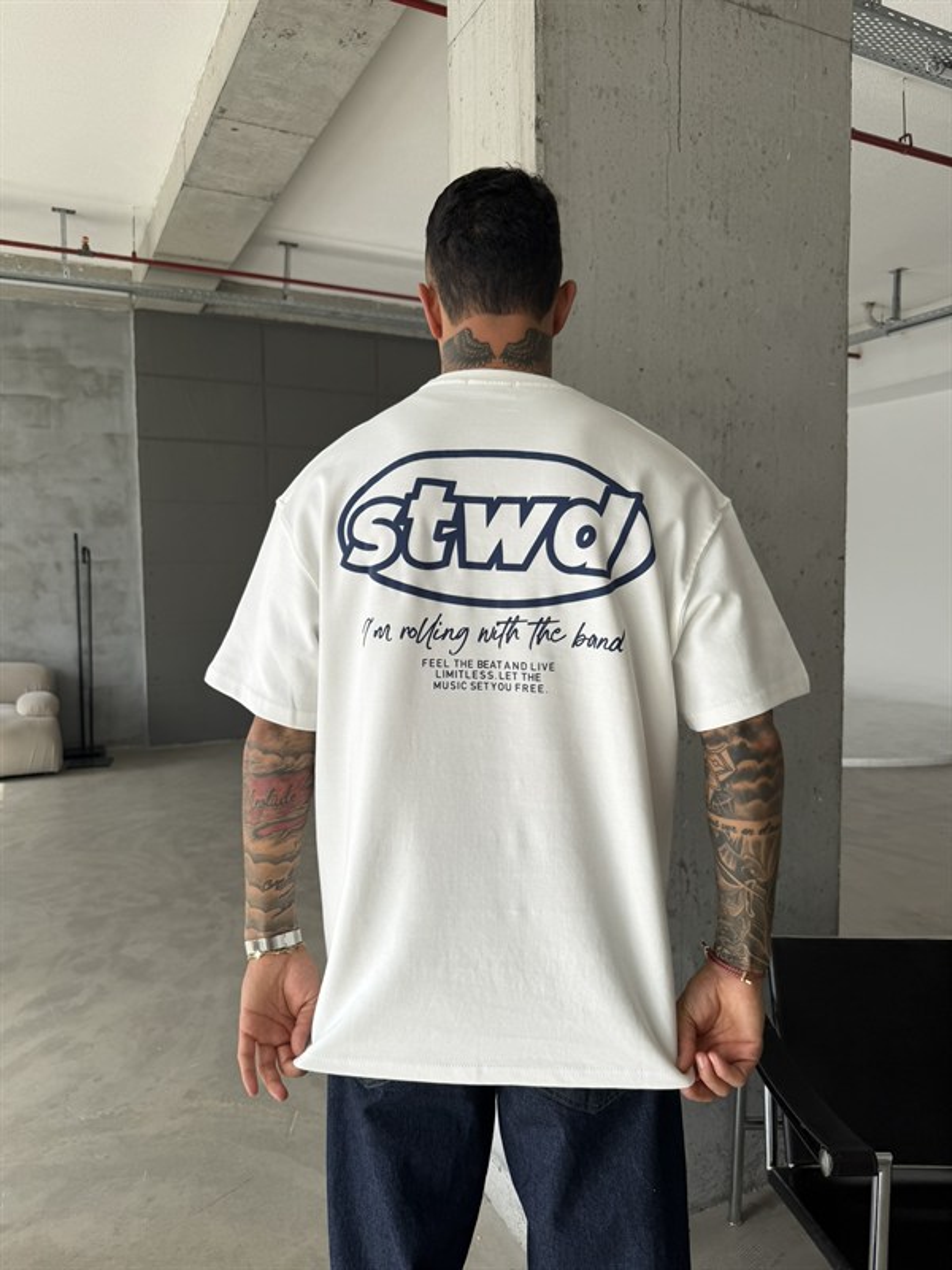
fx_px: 880
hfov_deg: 56.8
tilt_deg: -3.8
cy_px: 635
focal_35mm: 24
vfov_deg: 71.6
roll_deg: +0.4
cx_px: 476
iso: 80
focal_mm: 6.76
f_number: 1.78
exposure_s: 1/1060
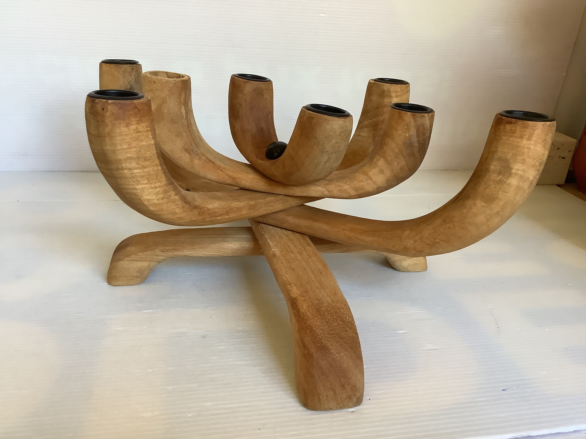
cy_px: 220
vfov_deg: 45.4
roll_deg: -2.8
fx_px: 525
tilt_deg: -21.5
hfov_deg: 58.4
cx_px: 293
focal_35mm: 31
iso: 125
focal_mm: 3.3
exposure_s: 1/50
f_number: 2.4
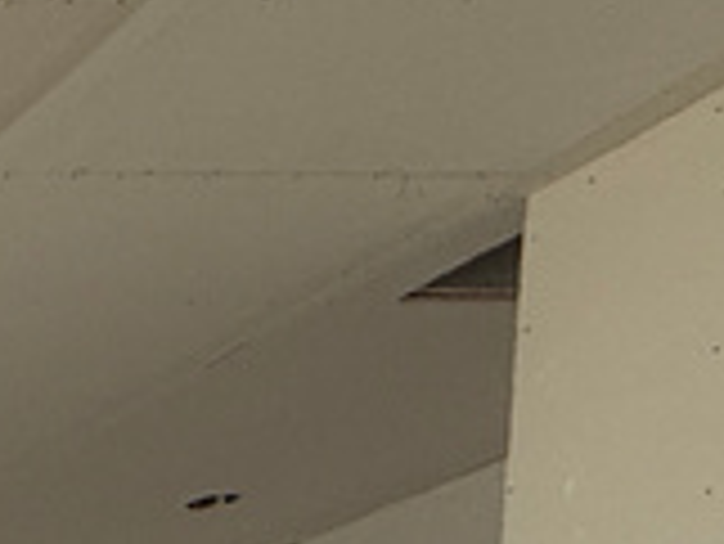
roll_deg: +0.2
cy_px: 1277
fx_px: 1863
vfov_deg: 13.0
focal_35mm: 89
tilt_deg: -3.7
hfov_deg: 13.8
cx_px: -1106
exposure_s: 1/114
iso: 64
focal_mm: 2.22
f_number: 2.2
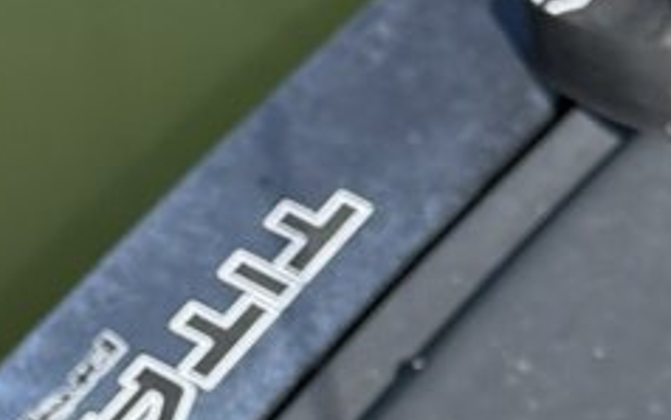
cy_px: 482
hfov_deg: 10.2
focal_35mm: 205
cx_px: 96
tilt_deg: -50.0
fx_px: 3751
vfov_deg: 6.4
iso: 100
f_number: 1.78
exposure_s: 1/3425
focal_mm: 6.76
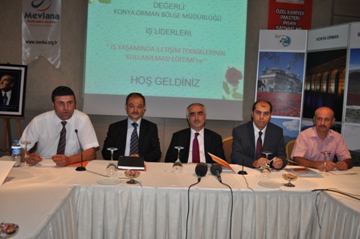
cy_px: 120
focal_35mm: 33
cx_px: 180
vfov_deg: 39.9
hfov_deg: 57.3
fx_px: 330
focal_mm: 22
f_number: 4
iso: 800
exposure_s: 1/60
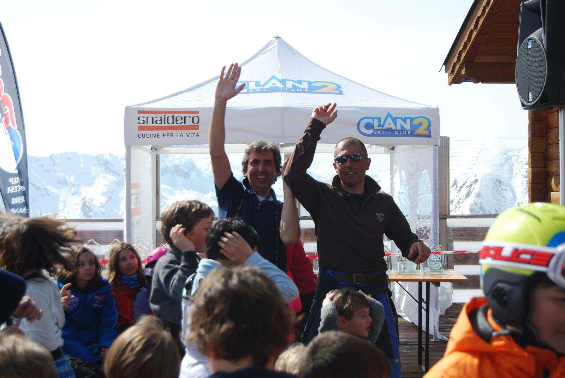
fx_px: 1061
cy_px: 189
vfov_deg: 20.2
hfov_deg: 29.8
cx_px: 282
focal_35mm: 68
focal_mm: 45
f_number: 5.3
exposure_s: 1/800
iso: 200
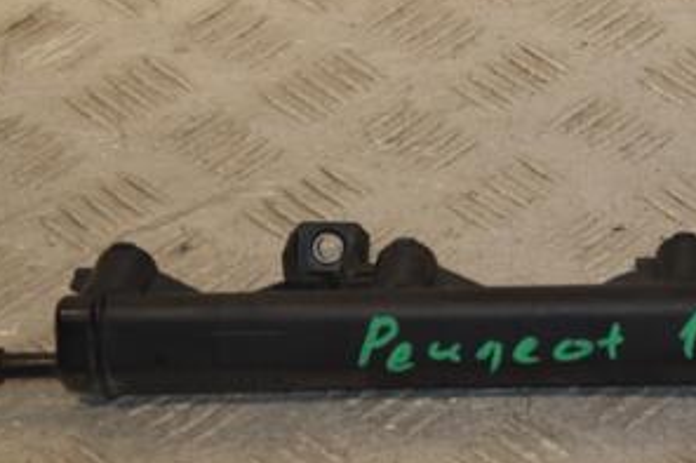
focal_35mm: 158
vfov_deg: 8.7
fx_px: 3053
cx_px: 654
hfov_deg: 12.9
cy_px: 153
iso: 800
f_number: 6.3
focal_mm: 52
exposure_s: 1/200
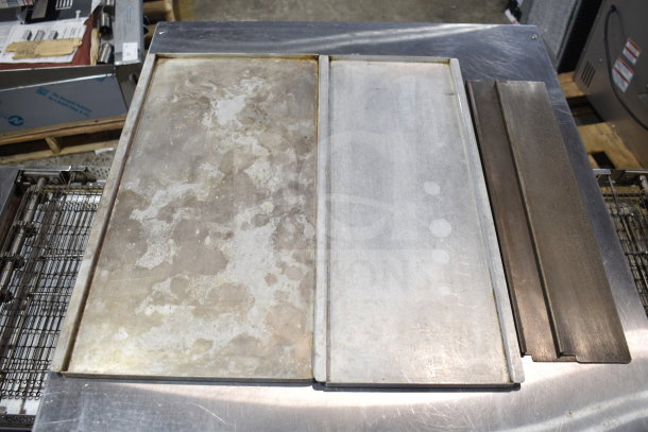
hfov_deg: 57.2
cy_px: 216
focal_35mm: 33
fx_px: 594
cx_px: 324
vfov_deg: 40.0
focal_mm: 22
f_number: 3.8
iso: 125
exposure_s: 1/40
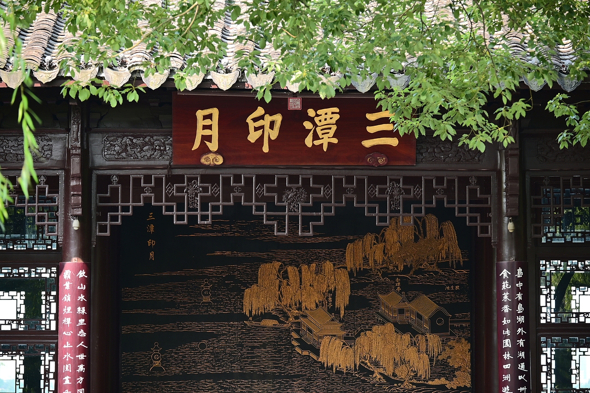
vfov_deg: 8.3
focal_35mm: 165
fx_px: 2704
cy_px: 196
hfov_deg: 12.5
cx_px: 295
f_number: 5
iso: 100
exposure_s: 1/30
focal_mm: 110
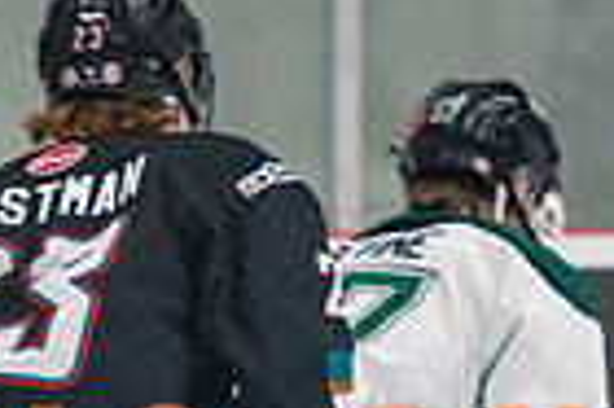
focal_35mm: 835
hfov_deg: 2.5
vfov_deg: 1.6
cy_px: 515
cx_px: 199
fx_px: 14225
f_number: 3.2
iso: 2000
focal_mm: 150
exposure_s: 1/640
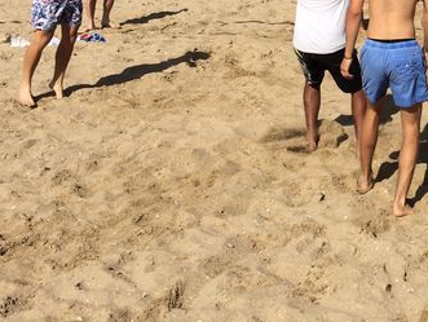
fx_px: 866
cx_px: 442
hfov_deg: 26.1
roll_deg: -0.9
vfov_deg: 20.4
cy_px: 3
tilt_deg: -7.9
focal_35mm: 70
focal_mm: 4.15
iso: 32
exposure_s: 1/4115
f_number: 2.2
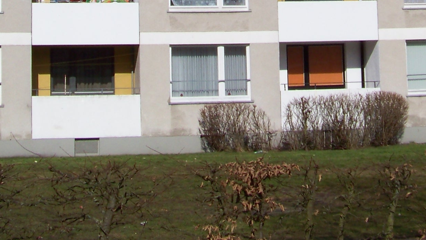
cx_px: 248
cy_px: -138
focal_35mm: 103
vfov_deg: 11.2
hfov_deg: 20.7
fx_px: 1163
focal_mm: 5.85
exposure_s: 1/1250
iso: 64
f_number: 4
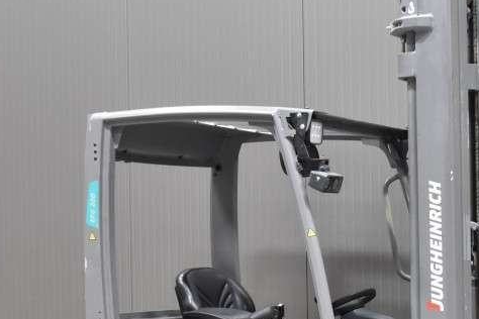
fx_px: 1161
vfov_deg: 15.4
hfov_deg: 23.2
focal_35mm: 87
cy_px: 302
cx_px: 337
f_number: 5
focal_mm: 23
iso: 1600
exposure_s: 1/30
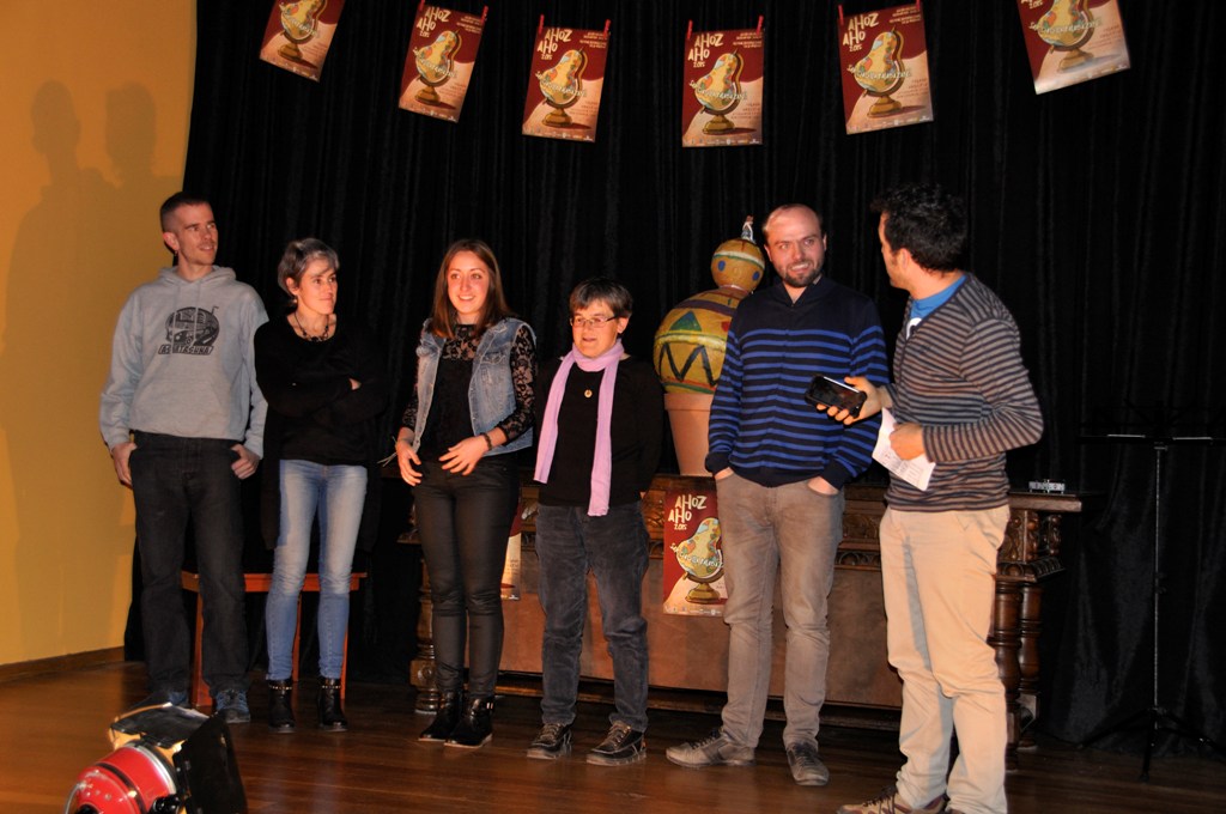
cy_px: 407
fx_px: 1786
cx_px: 613
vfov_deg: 25.7
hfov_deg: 37.9
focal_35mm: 52
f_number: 4.2
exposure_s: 1/60
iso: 500
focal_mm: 35
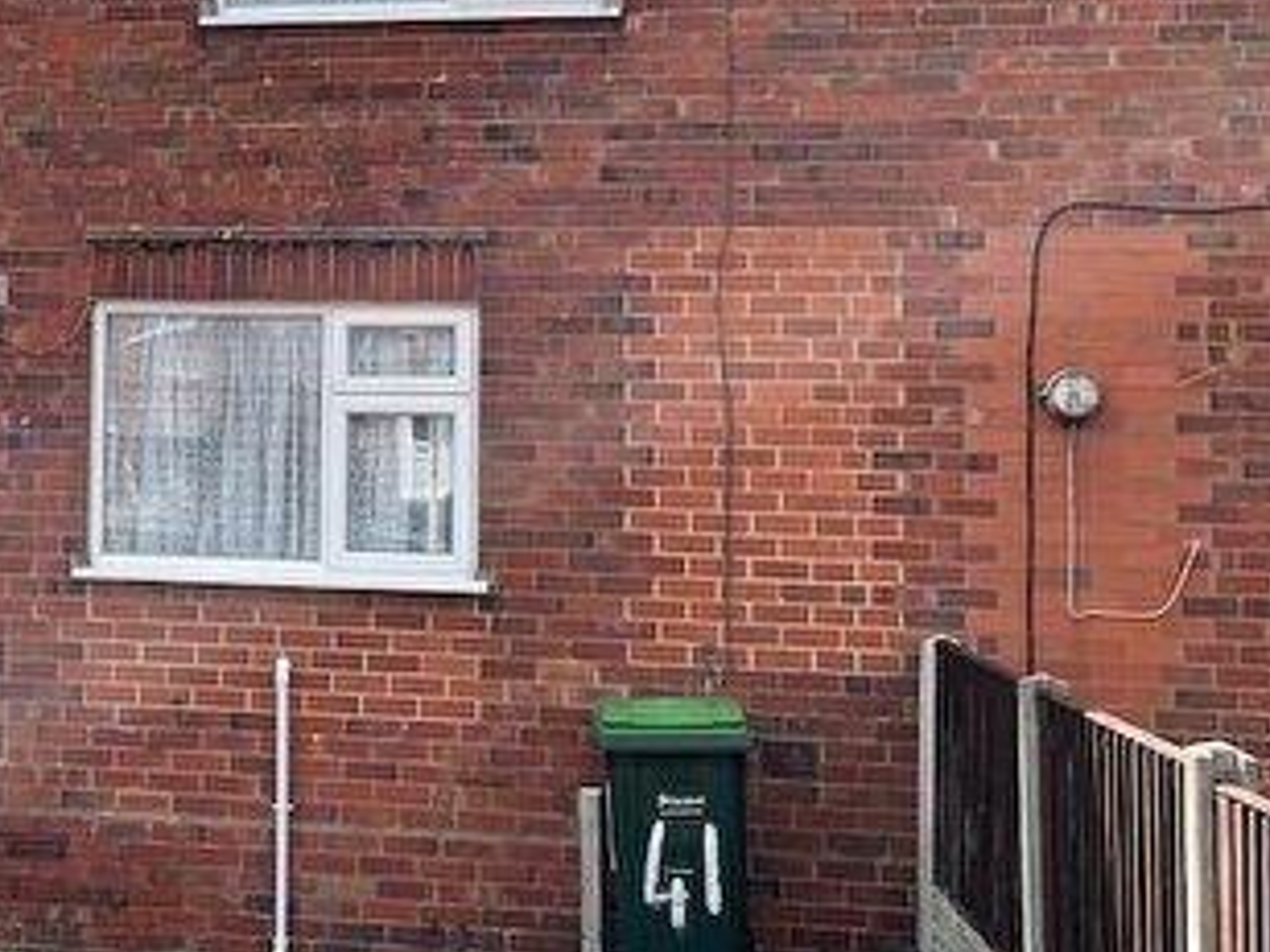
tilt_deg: +3.7
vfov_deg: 24.7
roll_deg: -0.9
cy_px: 328
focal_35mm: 59
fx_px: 2165
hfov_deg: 30.9
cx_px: 78
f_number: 1.6
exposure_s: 1/1403
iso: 32
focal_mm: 5.1
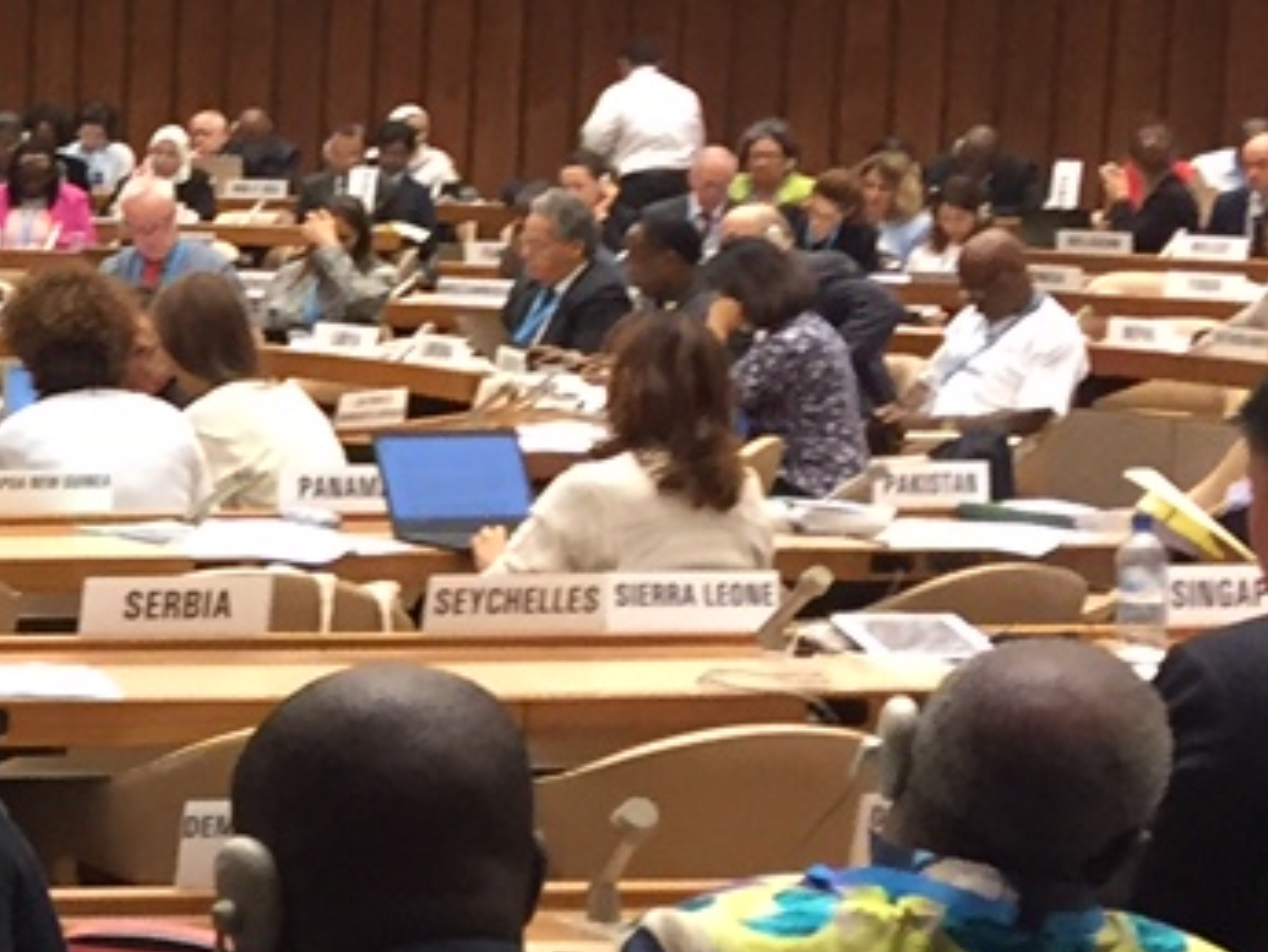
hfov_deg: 12.5
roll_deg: -1.4
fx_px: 5020
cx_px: -1327
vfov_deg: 10.8
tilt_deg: -7.1
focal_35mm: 137
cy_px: 544
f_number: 2.2
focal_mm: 4.15
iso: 125
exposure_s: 1/33
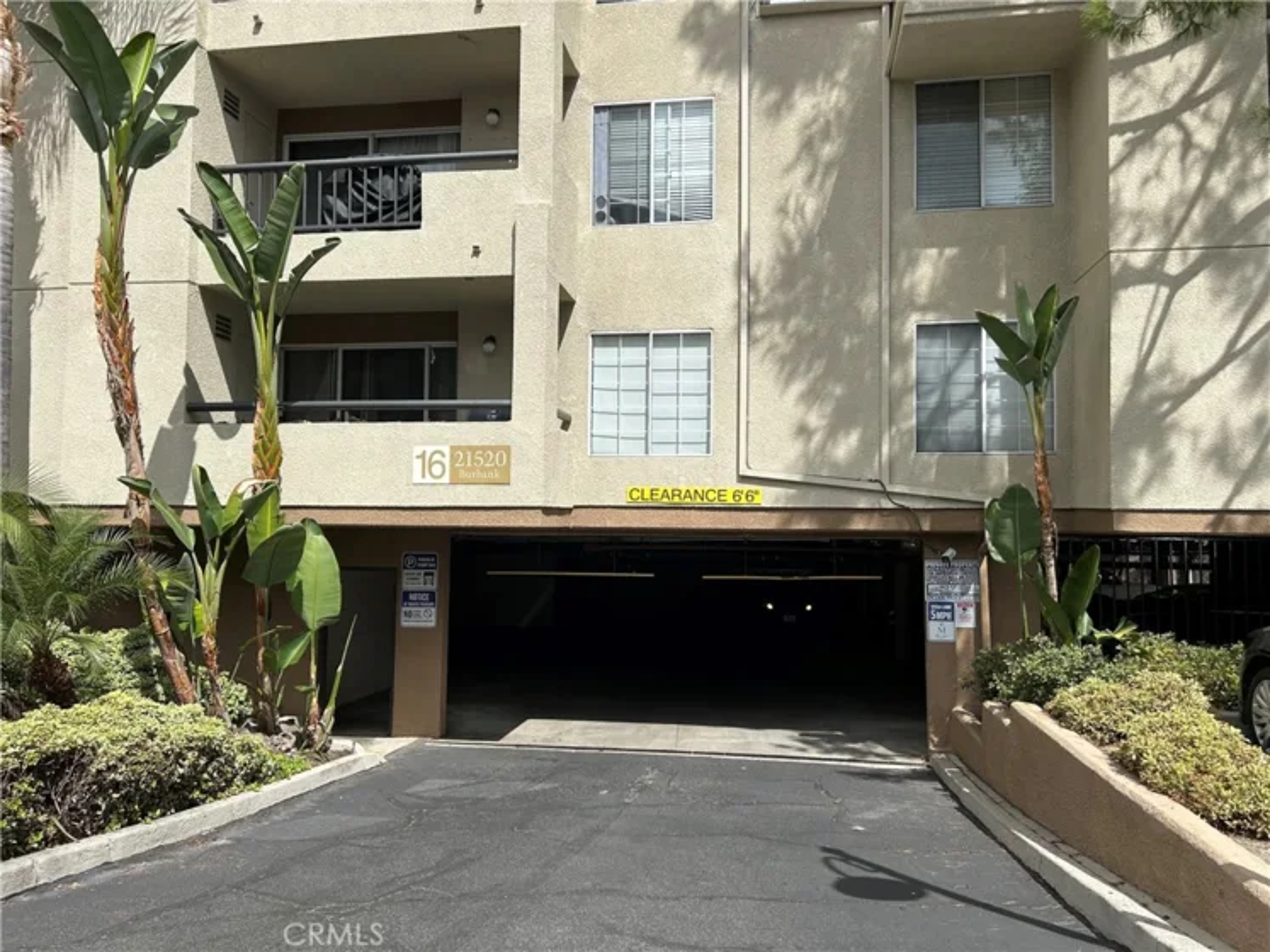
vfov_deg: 53.1
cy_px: 476
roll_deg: -0.5
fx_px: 954
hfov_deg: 67.3
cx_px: 635
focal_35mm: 26
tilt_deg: +3.2
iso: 50
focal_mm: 5.7
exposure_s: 1/5319
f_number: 1.5
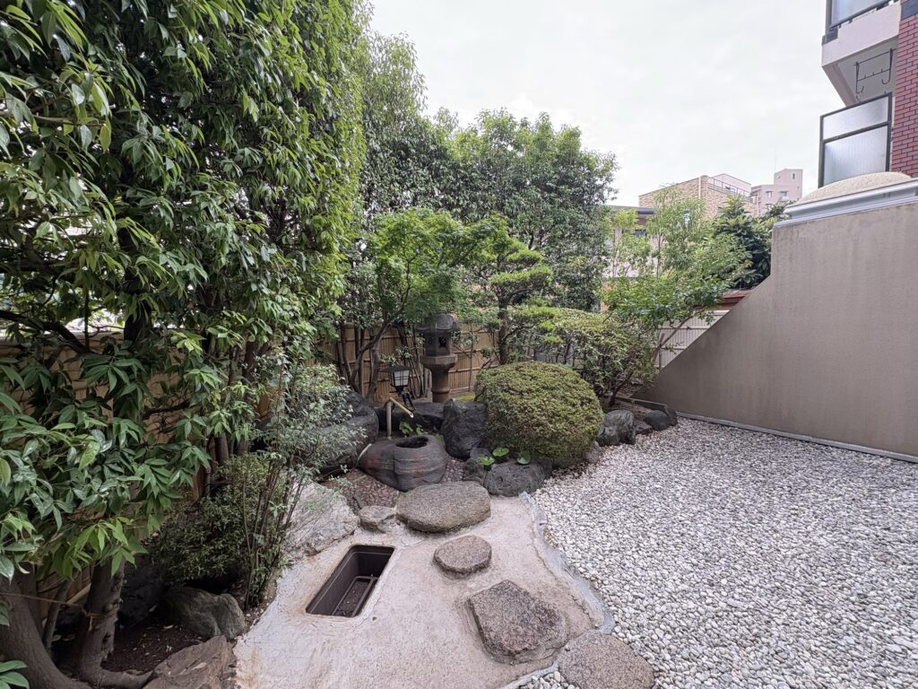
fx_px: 371
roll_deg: +1.9
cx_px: 459
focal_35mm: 14
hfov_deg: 102.1
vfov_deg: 85.7
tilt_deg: -4.6
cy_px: 344
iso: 64
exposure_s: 1/99
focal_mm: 2.22
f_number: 2.2
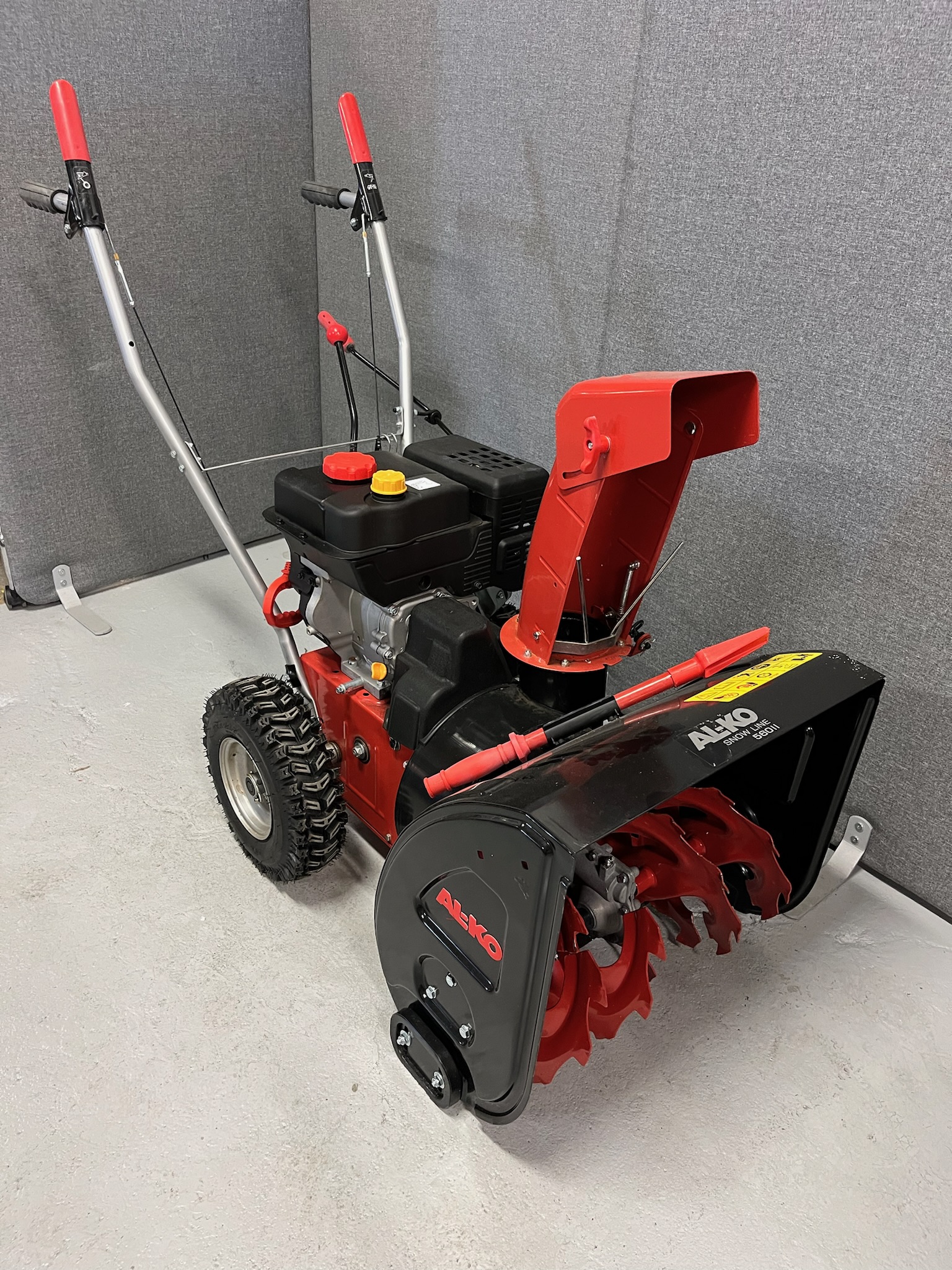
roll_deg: -0.9
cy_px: 635
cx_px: 476
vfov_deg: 67.3
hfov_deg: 53.1
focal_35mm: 26
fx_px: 953
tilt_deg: -28.0
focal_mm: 5.1
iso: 250
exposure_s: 1/50
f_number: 1.6
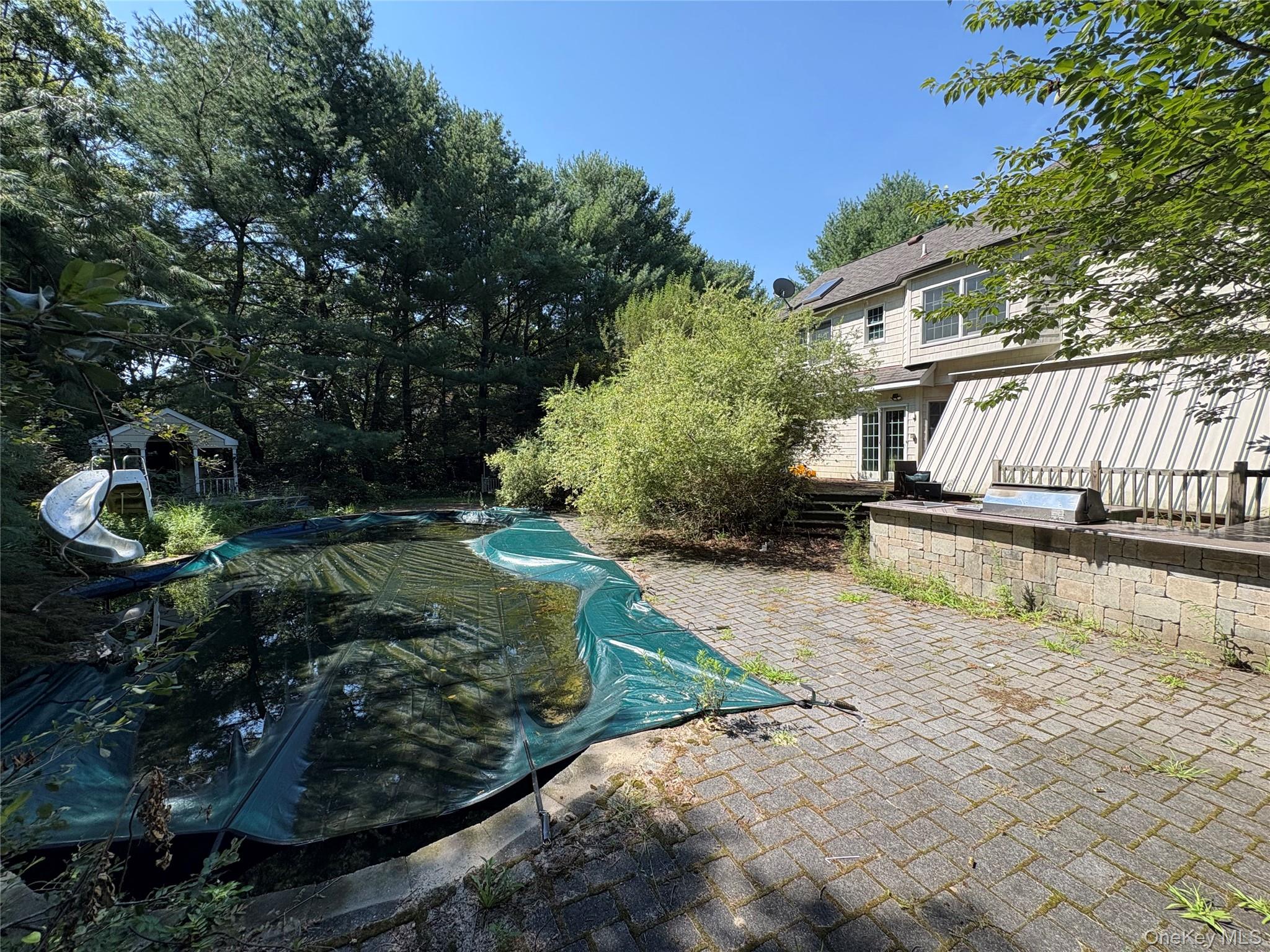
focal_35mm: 14
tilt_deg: -4.7
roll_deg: +1.1
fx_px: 514
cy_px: 476
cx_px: 635
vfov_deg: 85.7
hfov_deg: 102.1
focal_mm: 2.22
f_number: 2.2
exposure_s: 1/610
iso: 40
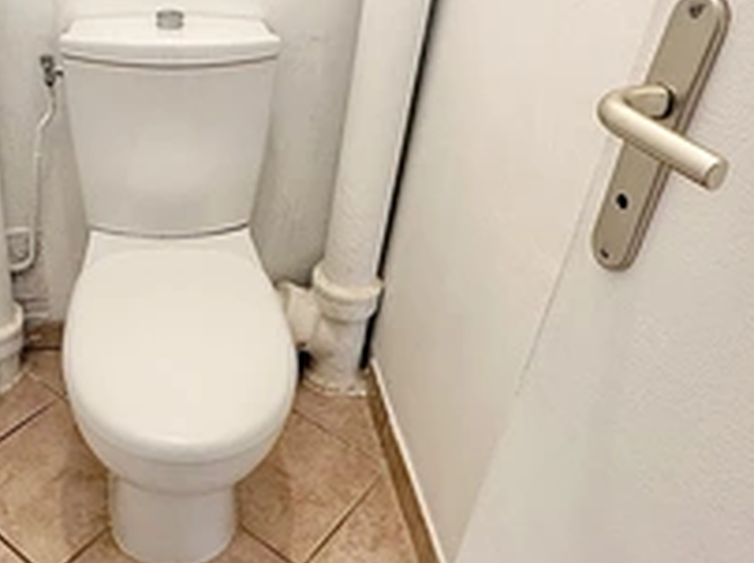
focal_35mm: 37
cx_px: 181
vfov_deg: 38.5
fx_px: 805
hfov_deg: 48.1
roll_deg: -2.2
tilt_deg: -33.2
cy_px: 239
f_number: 2.2
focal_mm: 2.22
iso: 160
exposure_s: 1/100
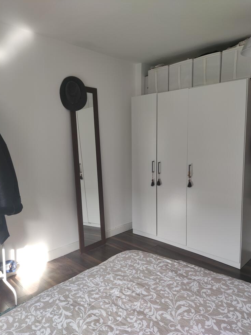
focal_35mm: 27
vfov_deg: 65.3
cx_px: 126
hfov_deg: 51.4
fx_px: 261
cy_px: 171
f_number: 1.79
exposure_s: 1/100
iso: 67
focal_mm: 4.71
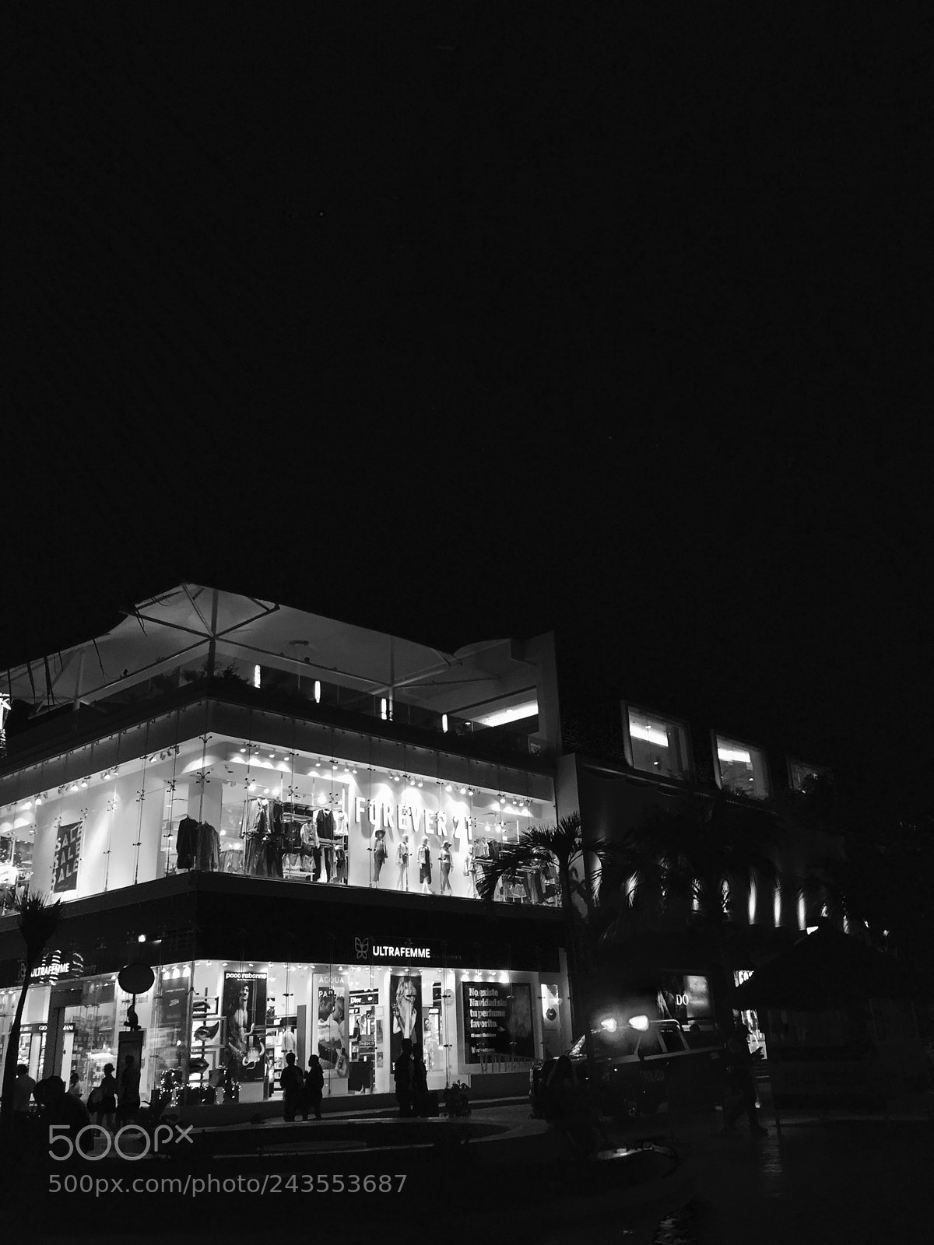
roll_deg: +2.7
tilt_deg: +22.4
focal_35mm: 29
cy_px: 622
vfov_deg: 61.7
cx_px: 467
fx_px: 1043
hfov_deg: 48.2
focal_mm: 4.15
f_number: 2.2
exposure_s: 1/30
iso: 50
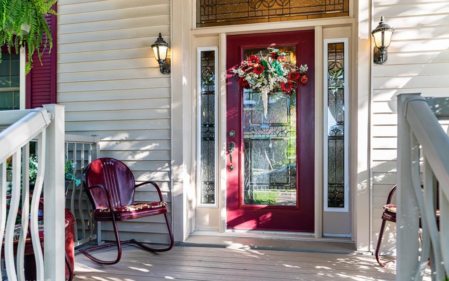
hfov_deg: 64.6
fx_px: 355
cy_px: 135
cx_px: 222
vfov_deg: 43.2
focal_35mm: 29
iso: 400
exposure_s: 1/50
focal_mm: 28
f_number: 4
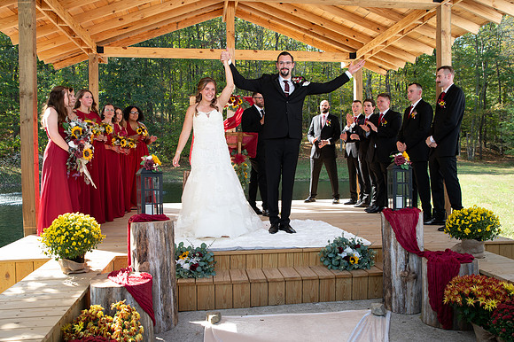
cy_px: 176
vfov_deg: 45.1
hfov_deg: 64.0
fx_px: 412
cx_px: 263
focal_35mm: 29
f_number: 4
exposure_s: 1/250
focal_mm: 26
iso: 320
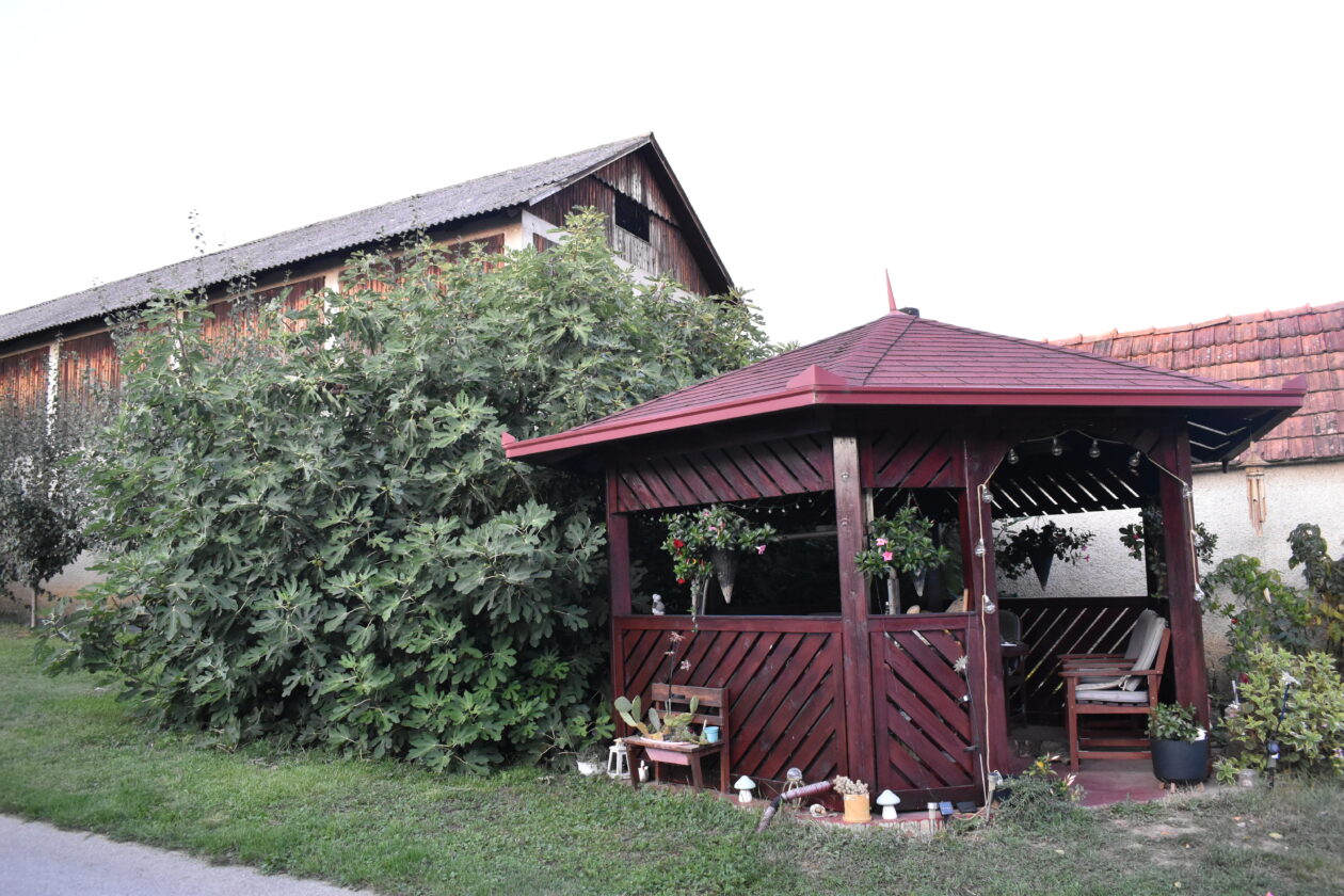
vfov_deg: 43.6
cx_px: 672
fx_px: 1120
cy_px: 448
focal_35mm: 30
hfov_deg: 61.9
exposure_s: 1/320
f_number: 5.6
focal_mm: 20
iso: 2200
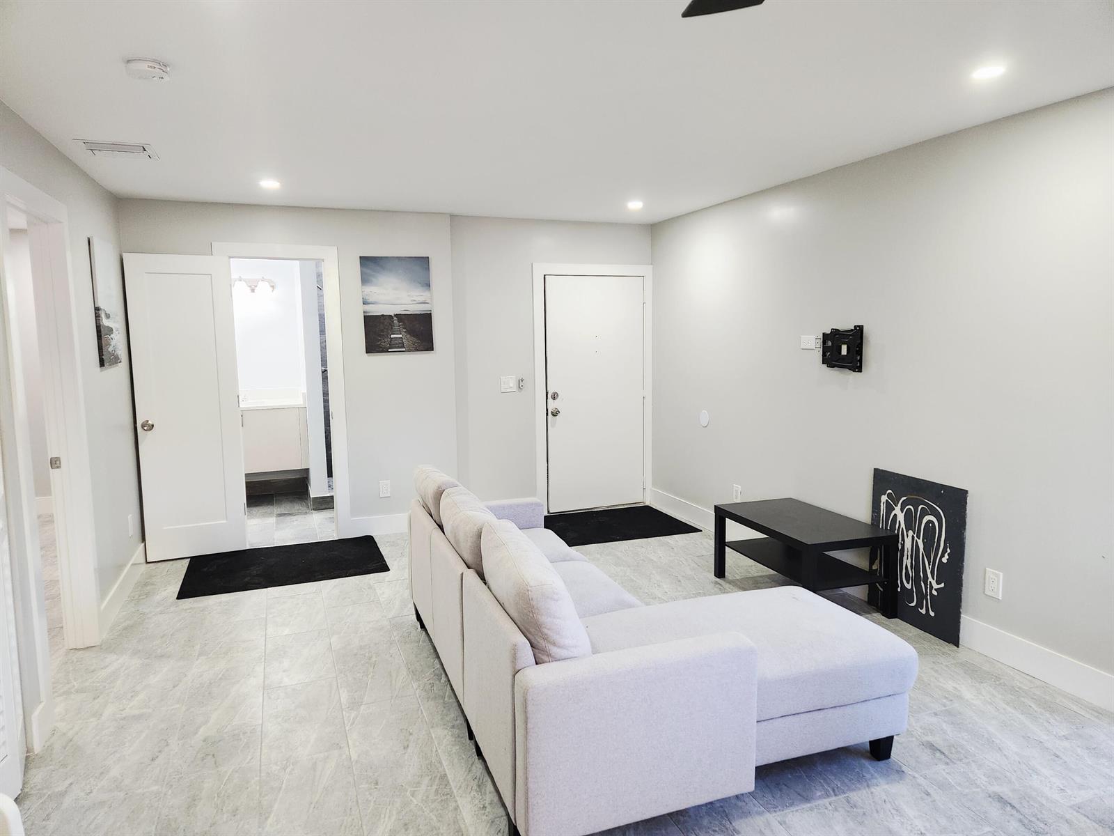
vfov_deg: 58.9
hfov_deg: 73.9
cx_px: 557
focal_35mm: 23
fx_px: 740
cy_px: 418
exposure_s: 1/120
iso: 250
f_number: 1.8
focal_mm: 5.4
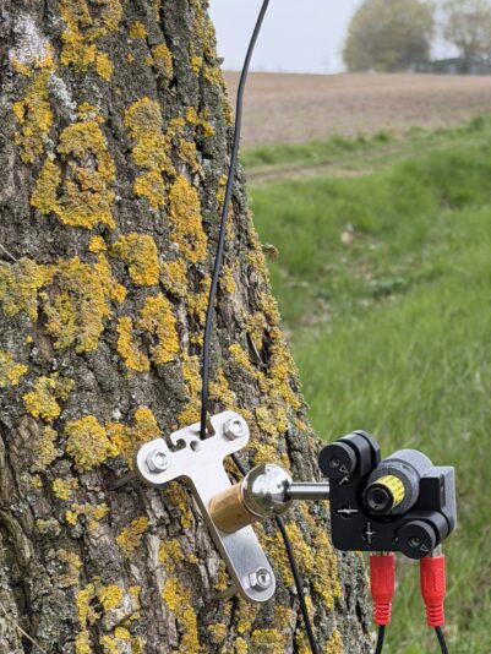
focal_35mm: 92
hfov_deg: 16.0
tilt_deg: -7.0
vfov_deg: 21.3
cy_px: 283
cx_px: 333
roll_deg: -2.0
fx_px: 1739
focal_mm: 6.76
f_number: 1.78
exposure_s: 1/276
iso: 80
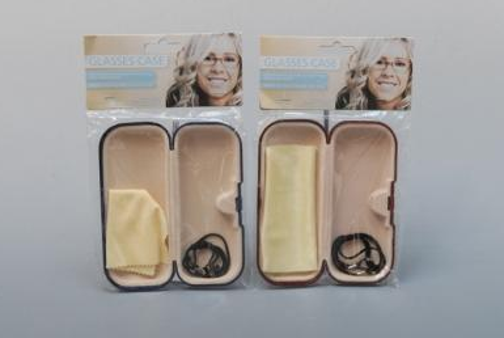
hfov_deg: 25.8
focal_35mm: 79
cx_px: 264
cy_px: 168
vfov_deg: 17.4
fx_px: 1102
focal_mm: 45
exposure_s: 1/10
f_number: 11
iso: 400
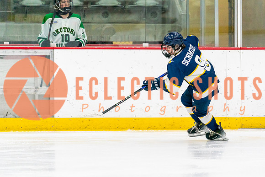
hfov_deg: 6.5
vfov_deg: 4.3
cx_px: 166
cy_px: 118
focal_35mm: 317
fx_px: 2332
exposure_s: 1/1250
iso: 3200
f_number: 2.8
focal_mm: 200
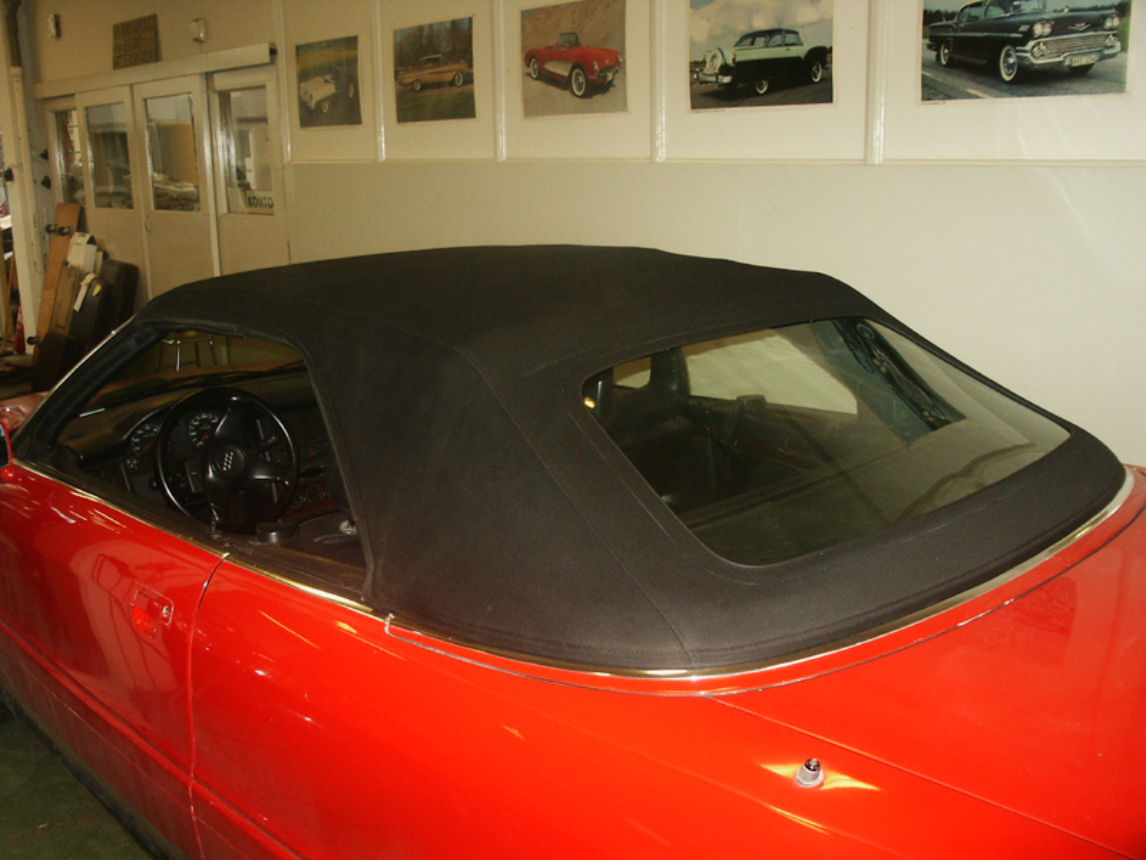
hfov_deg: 52.6
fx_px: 1159
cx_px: 573
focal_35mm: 35
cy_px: 430
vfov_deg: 40.7
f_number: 3
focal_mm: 7.18
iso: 200
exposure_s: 1/45
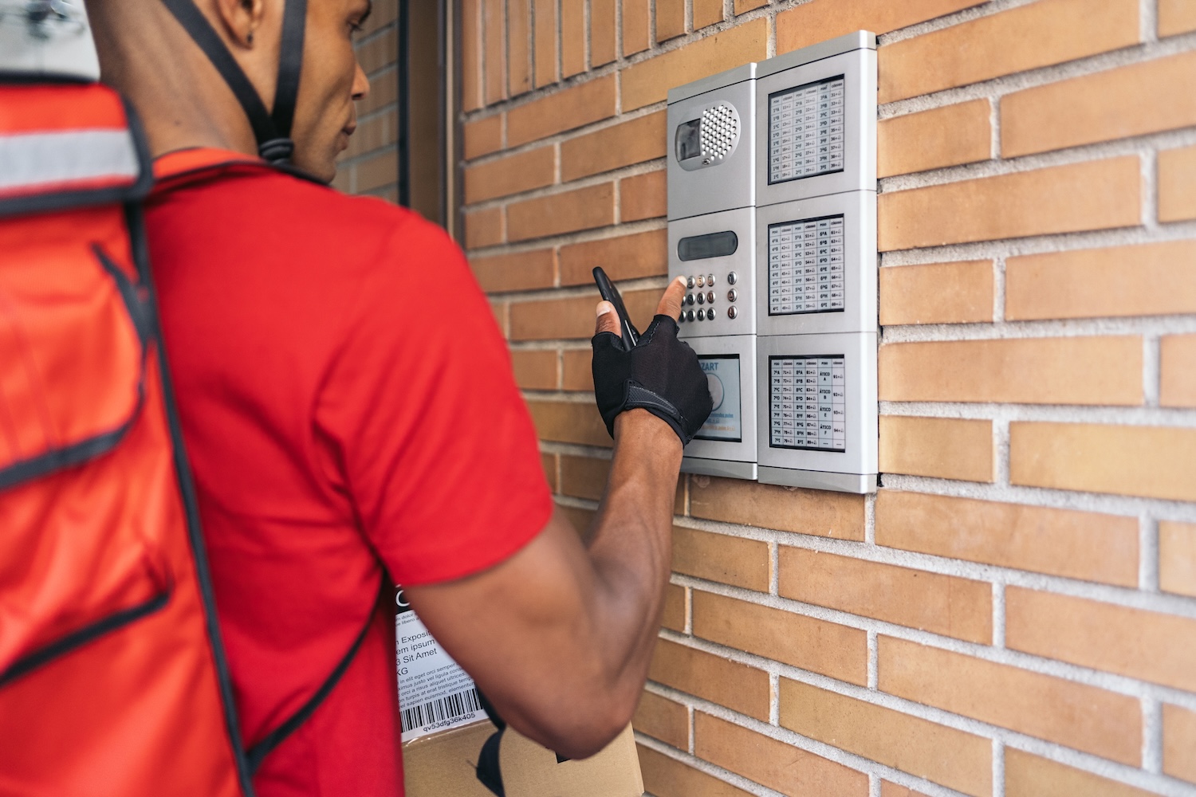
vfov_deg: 37.9
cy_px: 398
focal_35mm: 35
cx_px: 598
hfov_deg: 54.4
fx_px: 1163
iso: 800
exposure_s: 1/320
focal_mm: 35
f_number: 1.8
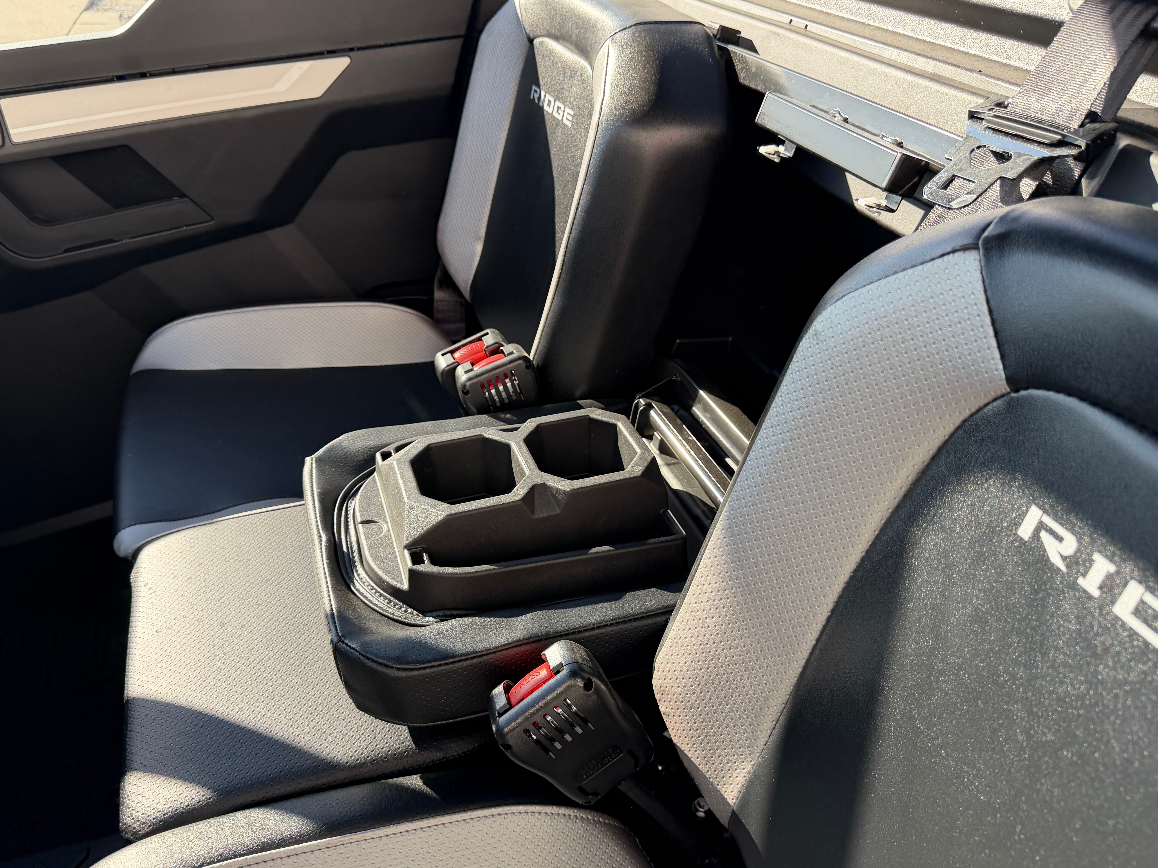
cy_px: 435
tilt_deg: -34.0
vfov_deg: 53.1
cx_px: 585
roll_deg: -1.5
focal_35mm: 26
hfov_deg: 67.3
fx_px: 870
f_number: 1.78
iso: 100
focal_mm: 6.76
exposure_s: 1/702
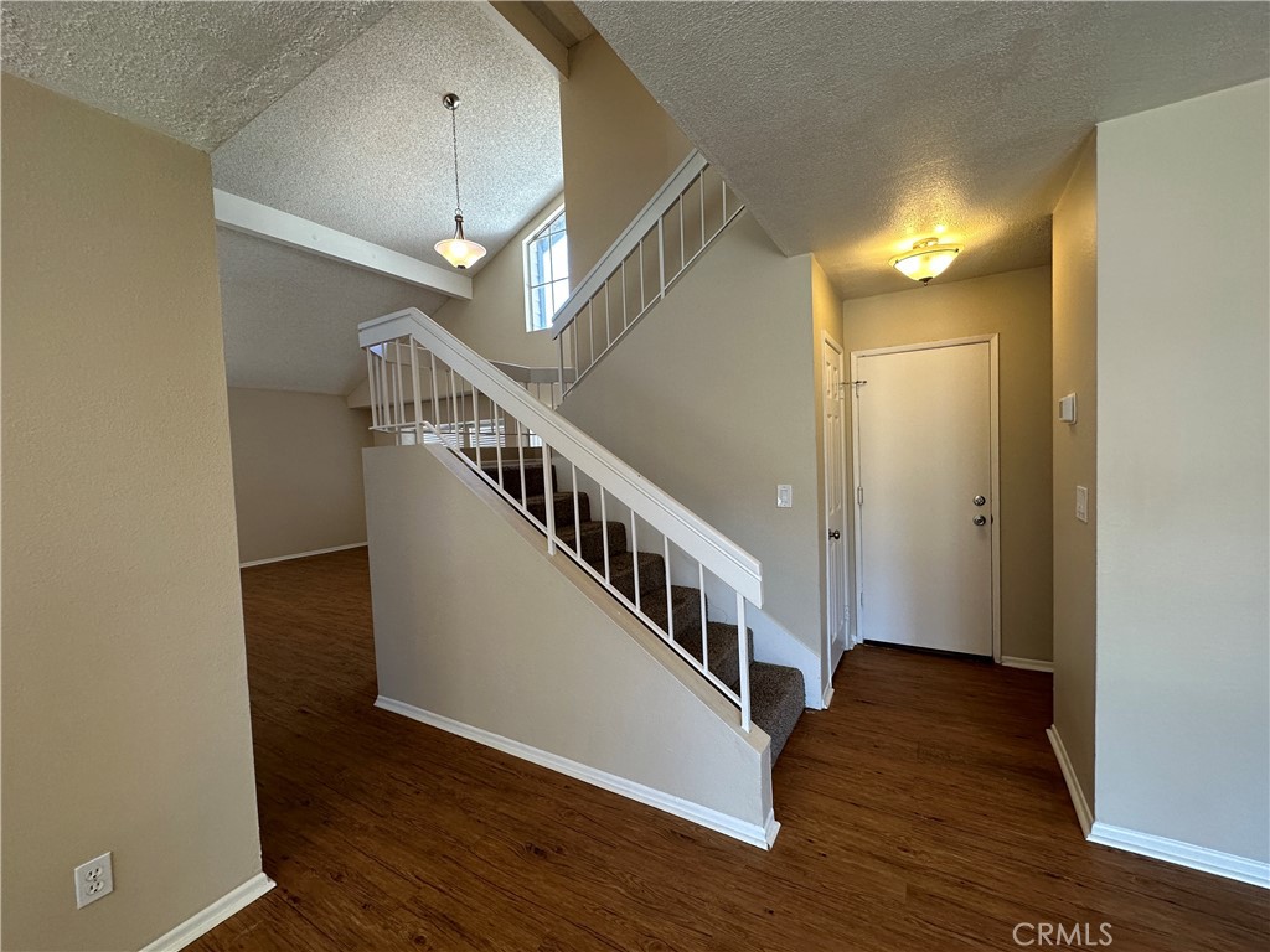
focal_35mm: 14
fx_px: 514
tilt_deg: -2.7
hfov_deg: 102.1
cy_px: 476
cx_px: 635
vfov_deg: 85.7
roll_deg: +2.0
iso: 160
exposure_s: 1/120
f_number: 2.2
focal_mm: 2.22
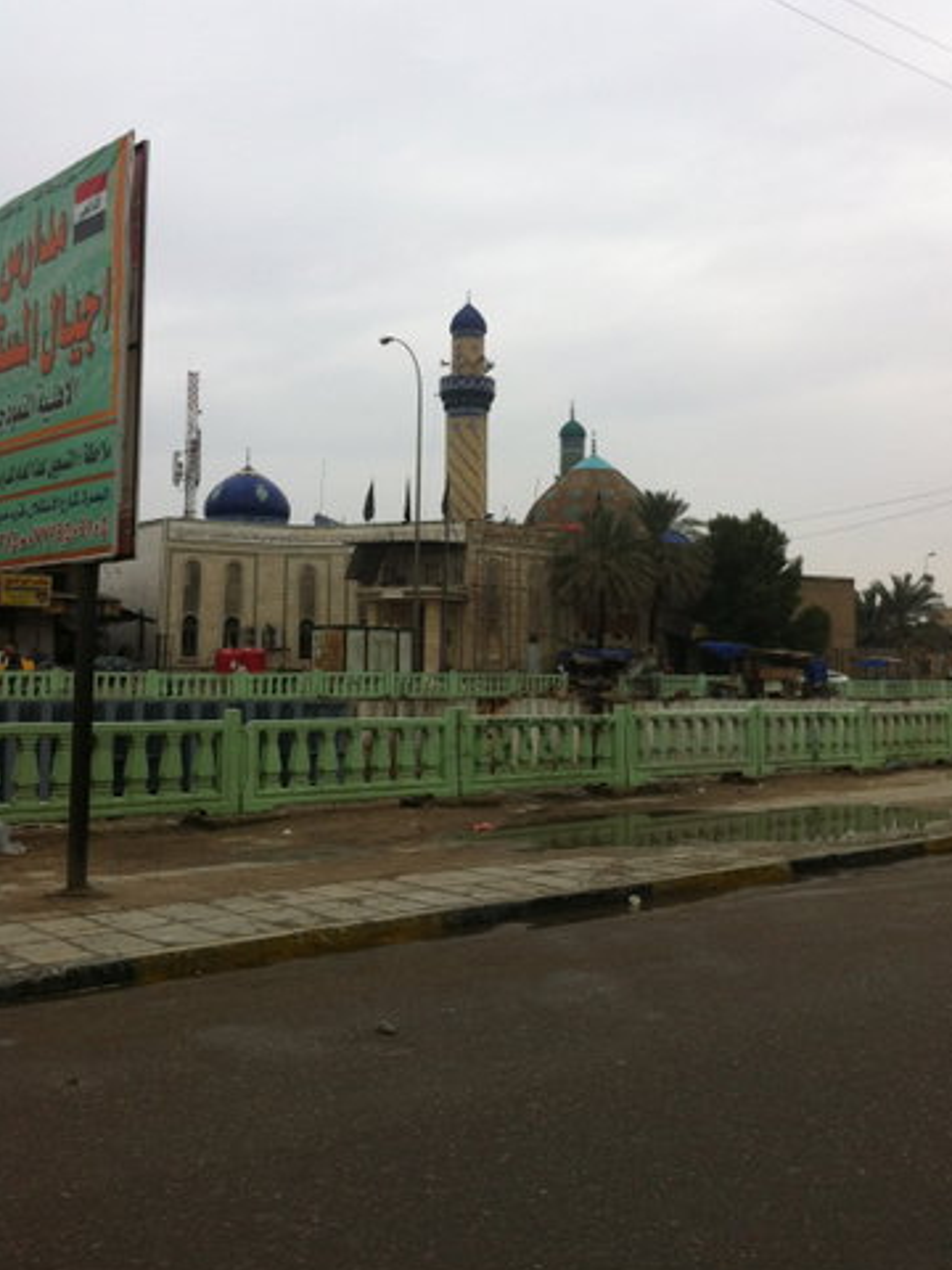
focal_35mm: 39
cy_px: 595
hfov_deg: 36.8
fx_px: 1430
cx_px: 526
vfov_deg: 47.8
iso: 80
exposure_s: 1/239
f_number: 2.8
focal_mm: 3.85
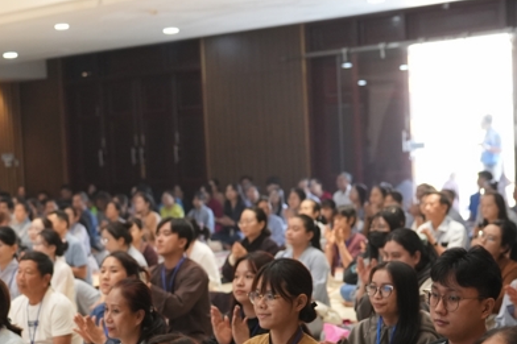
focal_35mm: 87
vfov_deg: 15.6
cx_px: 86
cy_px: 264
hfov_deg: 23.0
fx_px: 1249
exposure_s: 1/200
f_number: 2.5
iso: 2000
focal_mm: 35
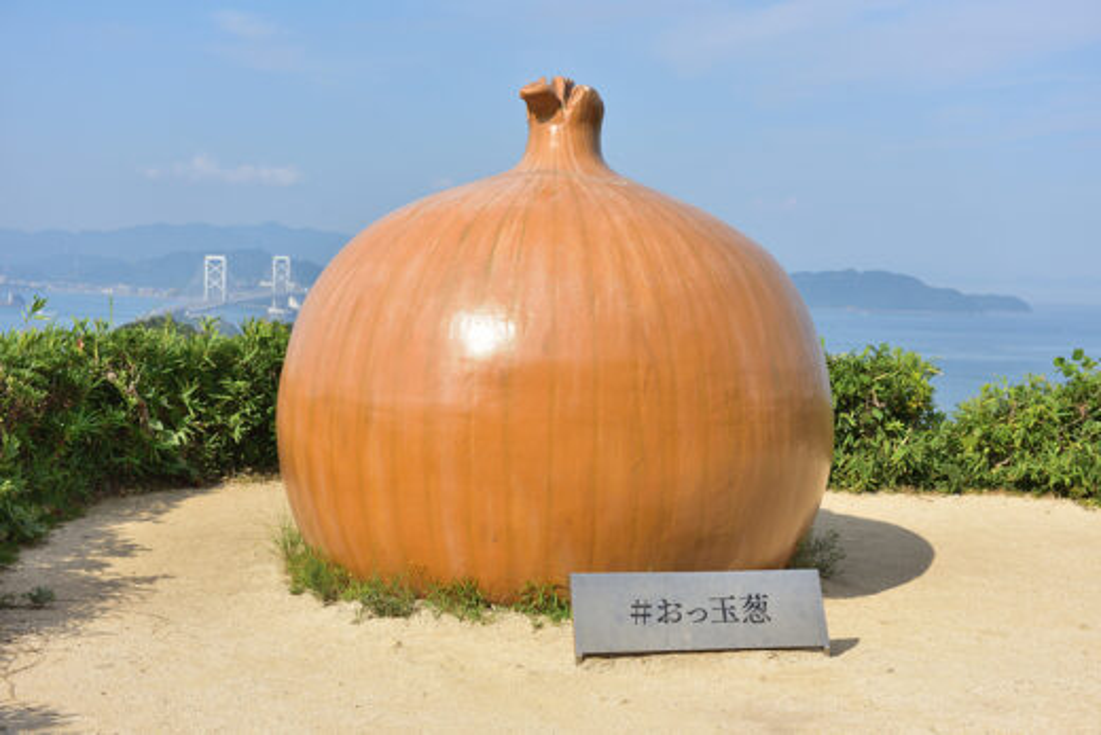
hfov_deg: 38.2
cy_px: 368
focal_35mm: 52
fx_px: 1591
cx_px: 550
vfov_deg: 26.0
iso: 200
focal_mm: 52
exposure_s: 1/2000
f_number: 4.5
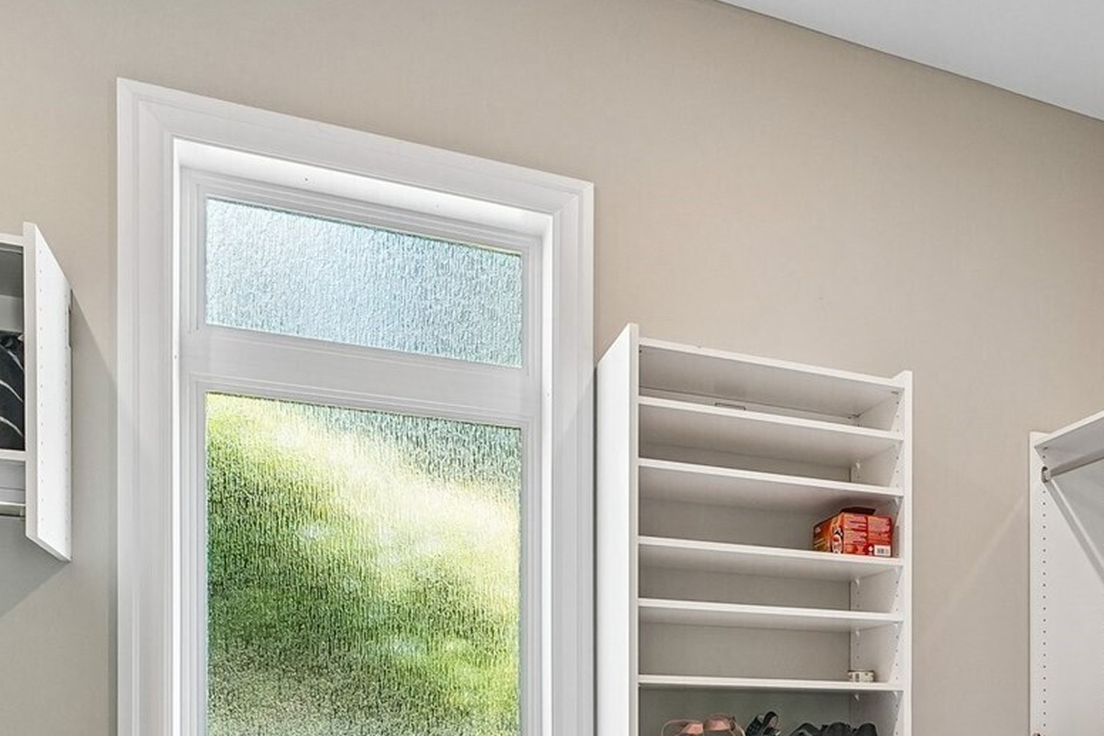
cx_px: 933
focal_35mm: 35
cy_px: 789
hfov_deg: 50.1
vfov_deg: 33.5
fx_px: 1073
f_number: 8
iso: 1600
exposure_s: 1/20
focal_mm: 16
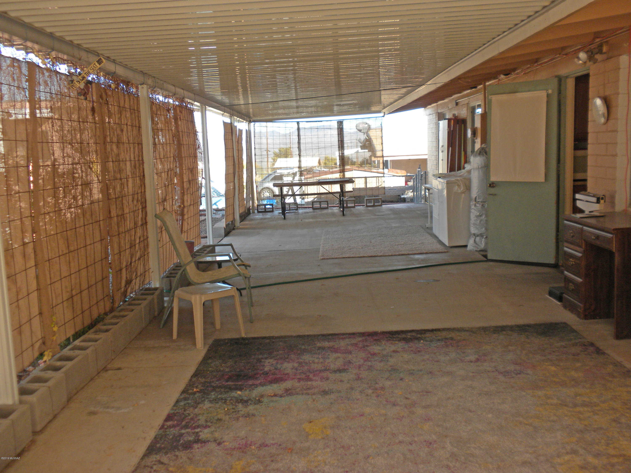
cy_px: 236
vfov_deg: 38.7
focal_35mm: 37
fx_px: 674
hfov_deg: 50.1
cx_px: 316
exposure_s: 1/98.1
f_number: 3.5
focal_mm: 6.6
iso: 64
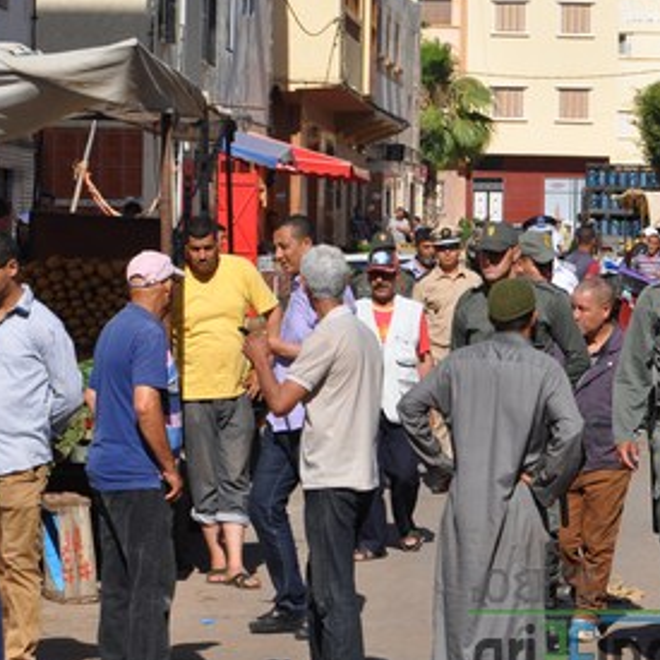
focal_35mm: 163
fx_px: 3516
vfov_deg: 10.7
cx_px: 622
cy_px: 246
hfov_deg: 10.7
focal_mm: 55
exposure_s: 1/400
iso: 200
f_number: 10
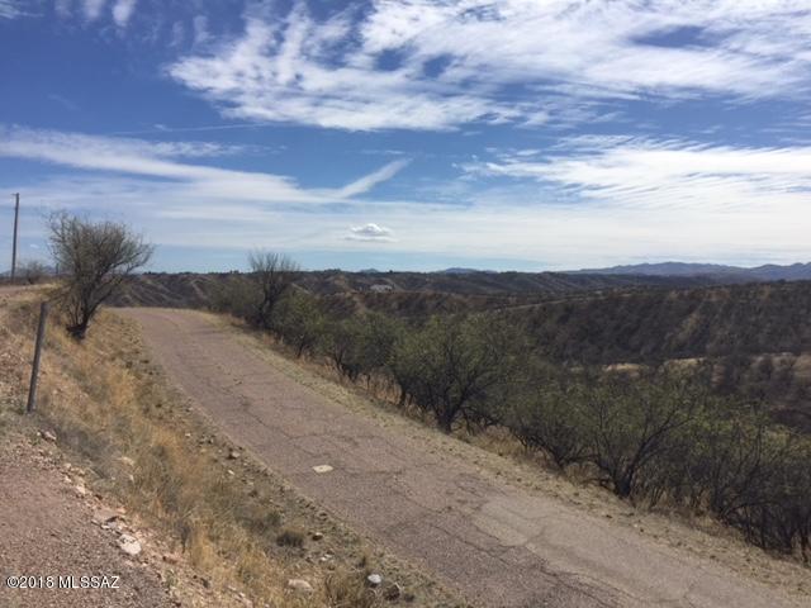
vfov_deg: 48.2
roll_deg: -1.4
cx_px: 406
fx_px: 679
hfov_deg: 61.7
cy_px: 304
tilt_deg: -1.4
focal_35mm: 29
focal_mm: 4.15
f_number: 2.2
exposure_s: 1/4405
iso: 32
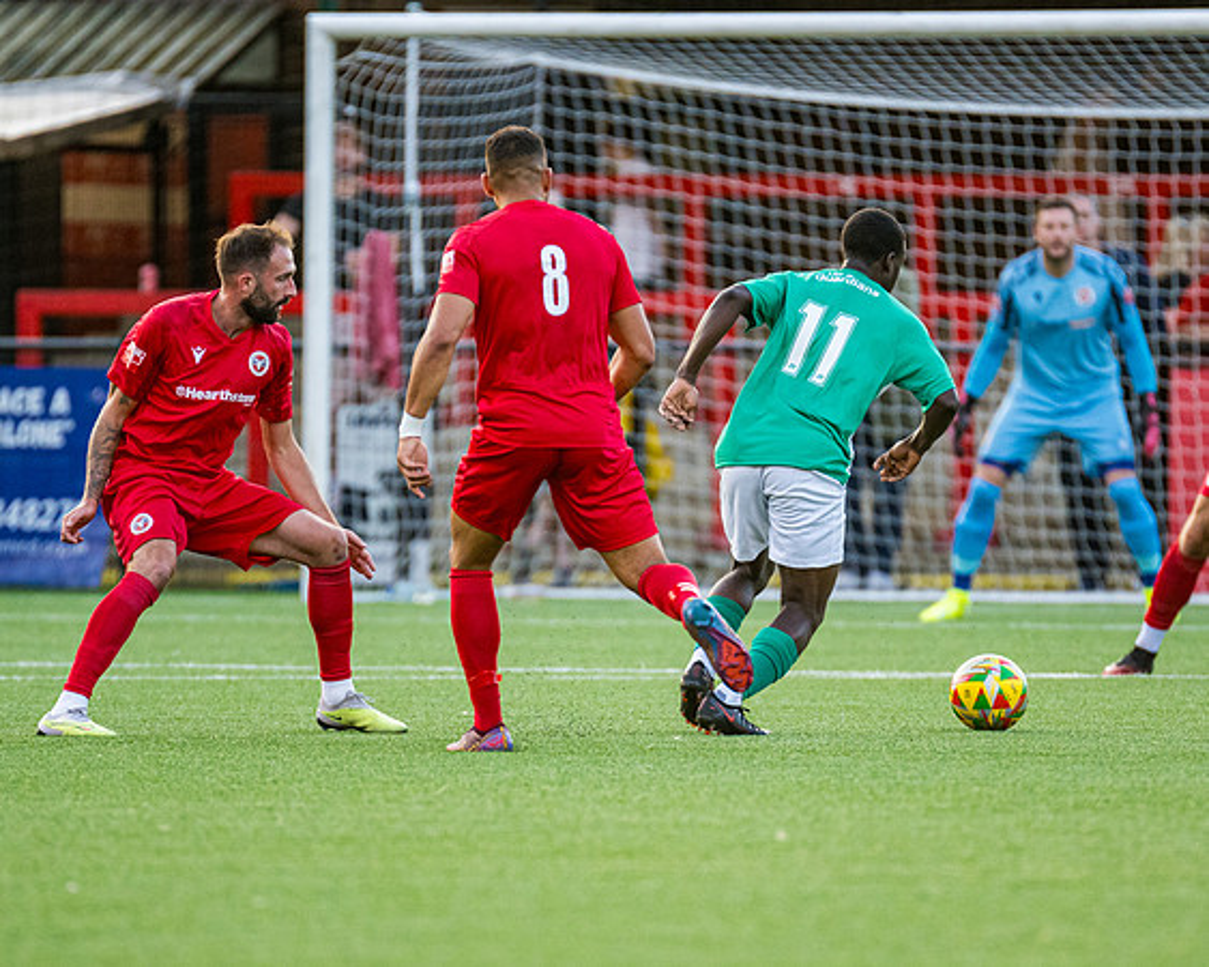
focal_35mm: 572
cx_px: 682
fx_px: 20460
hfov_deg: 3.4
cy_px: 492
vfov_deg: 2.7
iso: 1250
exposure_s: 1/1250
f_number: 2.8
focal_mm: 300
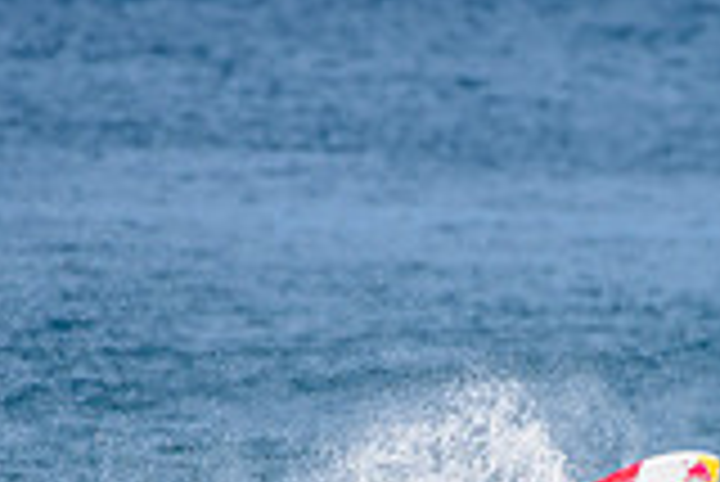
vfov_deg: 0.8
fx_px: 36212
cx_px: 536
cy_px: 642
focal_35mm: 1809
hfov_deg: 1.1
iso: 250
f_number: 6.3
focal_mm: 500
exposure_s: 1/2500
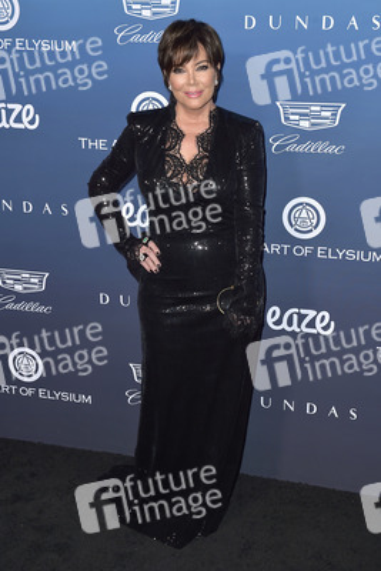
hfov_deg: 27.0
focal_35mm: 50
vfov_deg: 39.6
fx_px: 793
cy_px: 286
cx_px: 190
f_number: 5.6
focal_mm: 50
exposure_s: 1/250
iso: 250
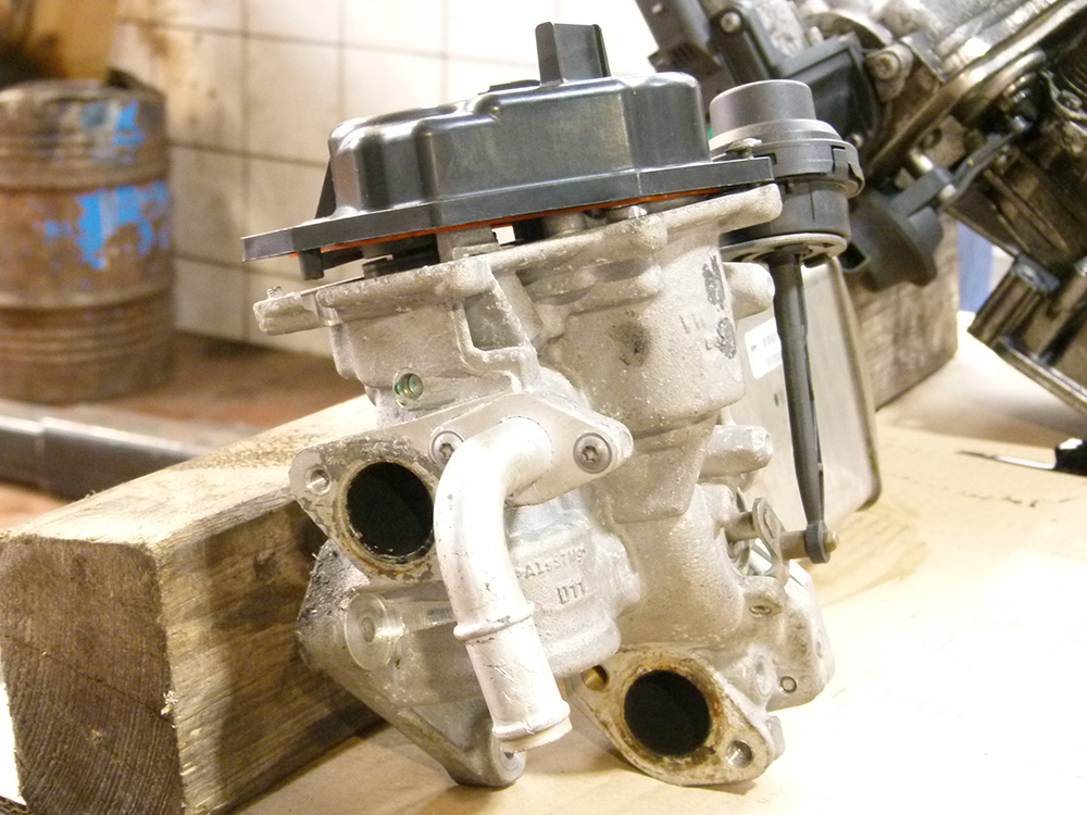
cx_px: 544
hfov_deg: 34.9
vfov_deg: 26.6
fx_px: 1727
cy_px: 408
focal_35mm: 55
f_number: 3.2
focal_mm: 10
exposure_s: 1/20
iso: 400
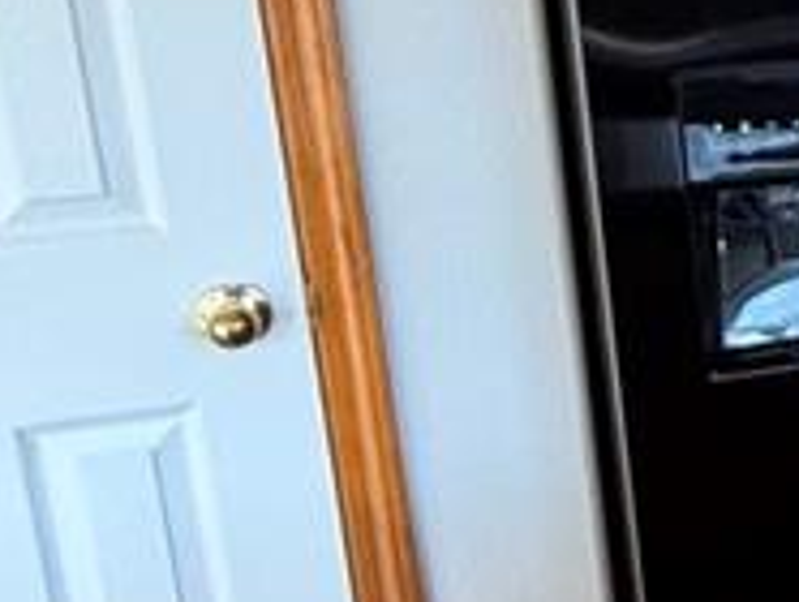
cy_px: 249
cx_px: 1473
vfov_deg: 19.2
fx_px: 1780
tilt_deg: -14.0
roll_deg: -0.4
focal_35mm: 77
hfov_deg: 18.9
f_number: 2.2
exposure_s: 1/60
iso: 250
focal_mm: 2.22
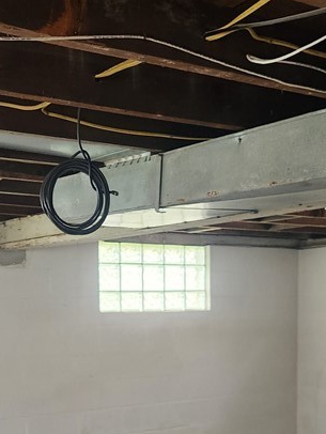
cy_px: 360
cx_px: 156
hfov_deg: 25.3
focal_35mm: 58
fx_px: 728
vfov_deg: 32.1
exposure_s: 1/120
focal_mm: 5.4
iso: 640
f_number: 1.8
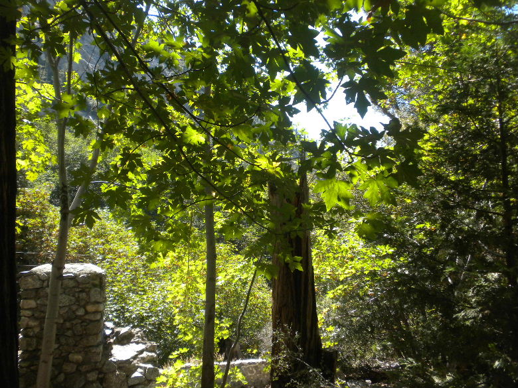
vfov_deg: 38.7
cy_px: 194
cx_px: 259
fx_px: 554
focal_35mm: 37
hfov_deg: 50.1
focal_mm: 6.6
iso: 227
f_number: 3.5
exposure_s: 1/487
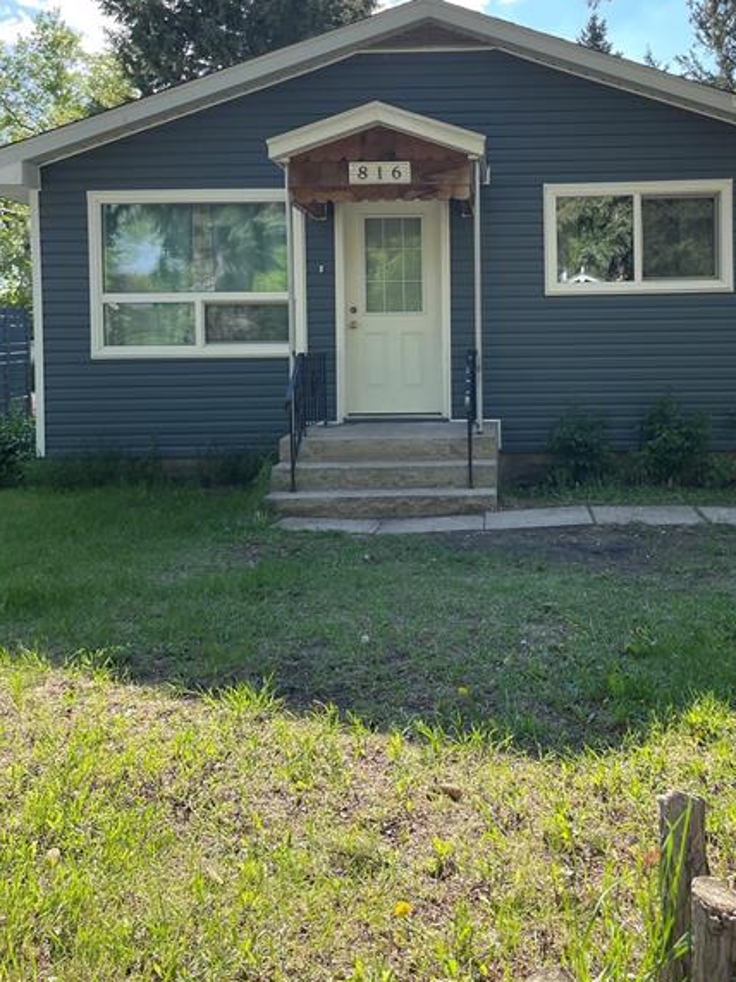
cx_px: 478
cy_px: 370
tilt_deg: -1.2
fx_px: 993
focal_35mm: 35
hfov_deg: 40.3
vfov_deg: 52.1
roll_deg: +1.1
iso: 32
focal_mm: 4.2
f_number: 1.6
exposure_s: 1/1171
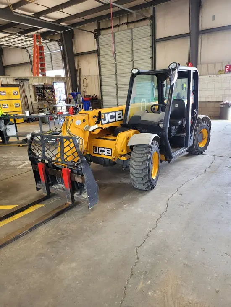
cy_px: 154
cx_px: 116
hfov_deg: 53.1
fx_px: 231
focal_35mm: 26
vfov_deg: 67.3
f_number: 1.8
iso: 100
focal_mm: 5.4
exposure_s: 1/120
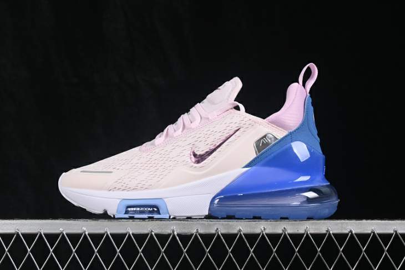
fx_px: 843
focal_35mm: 75
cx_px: 202
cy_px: 135
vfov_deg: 18.2
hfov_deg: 27.0
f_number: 8
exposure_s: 1/80
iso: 160
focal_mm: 50
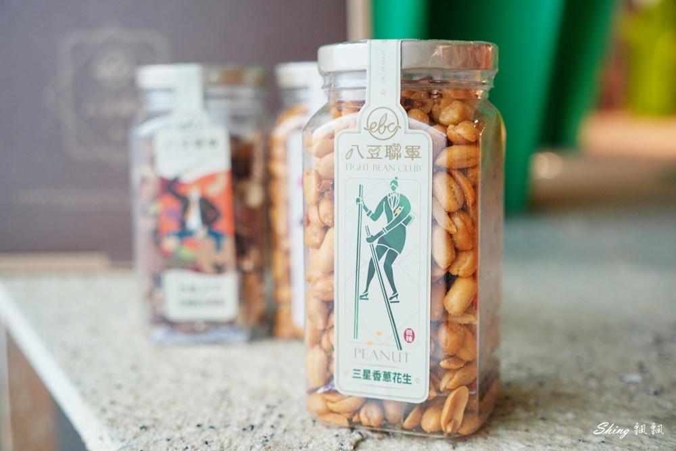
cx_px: 338
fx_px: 883
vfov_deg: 28.7
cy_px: 226
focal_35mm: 47
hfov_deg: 41.9
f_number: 4
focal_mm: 47
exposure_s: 1/50
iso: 640
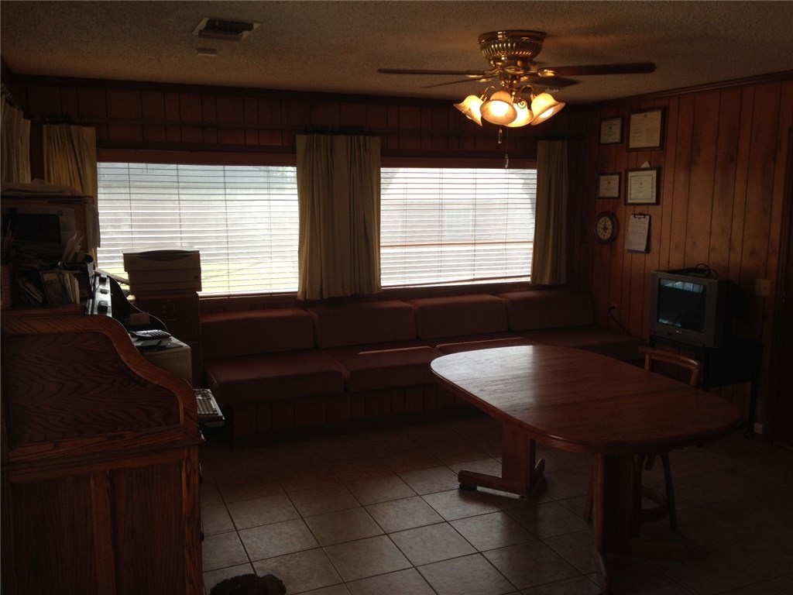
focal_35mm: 33
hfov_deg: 55.4
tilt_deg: -9.7
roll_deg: -0.2
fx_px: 756
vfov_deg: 42.9
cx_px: 396
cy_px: 298
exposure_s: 1/120
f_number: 2.4
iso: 64
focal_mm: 4.12
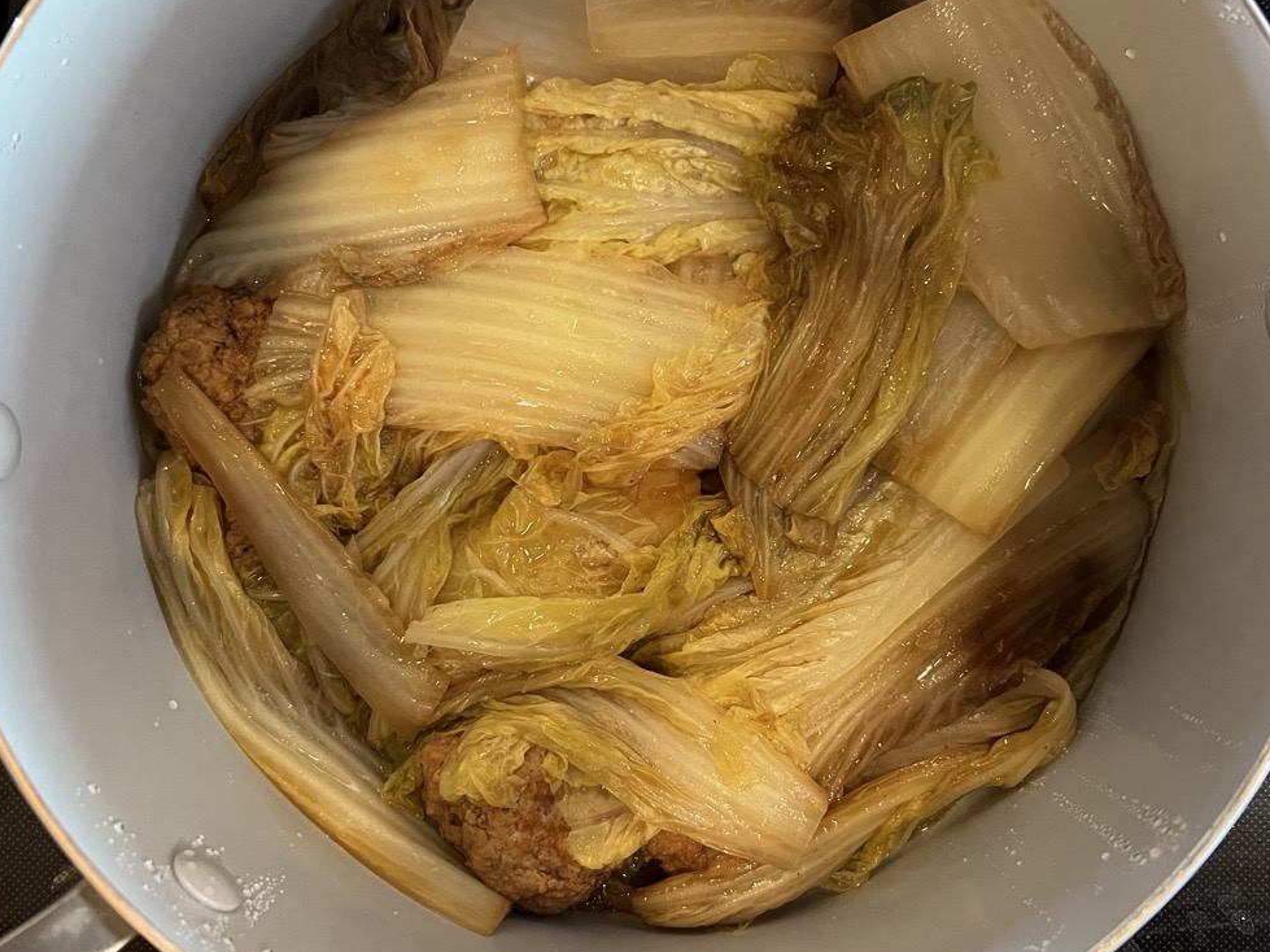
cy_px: 389
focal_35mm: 34
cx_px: 693
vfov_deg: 41.6
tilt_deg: -85.9
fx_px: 1247
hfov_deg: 53.9
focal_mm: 5.7
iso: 500
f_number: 1.5
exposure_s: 1/40
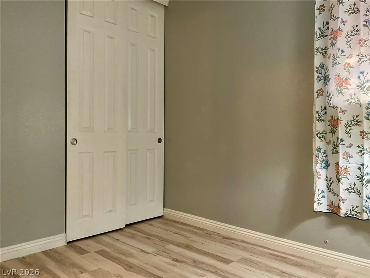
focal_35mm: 29
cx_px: 185
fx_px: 310
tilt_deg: -1.1
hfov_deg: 61.7
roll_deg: -0.6
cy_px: 139
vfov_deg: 48.2
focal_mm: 3
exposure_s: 1/60
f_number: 1.8
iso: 250
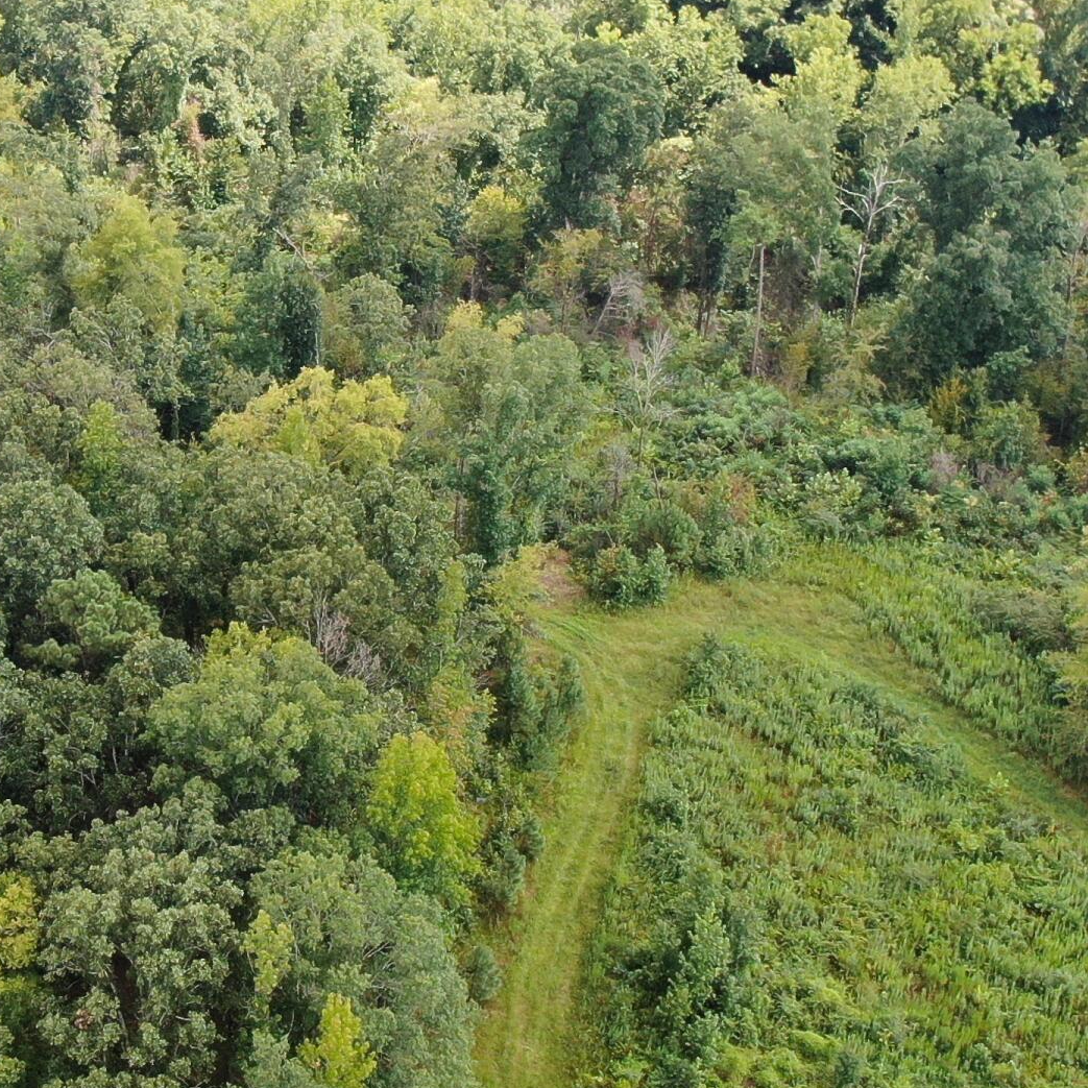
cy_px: 464
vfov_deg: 28.1
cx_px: 200
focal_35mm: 61
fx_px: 2169
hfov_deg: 27.5
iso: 100
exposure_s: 1/240
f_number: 2.8
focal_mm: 4.39
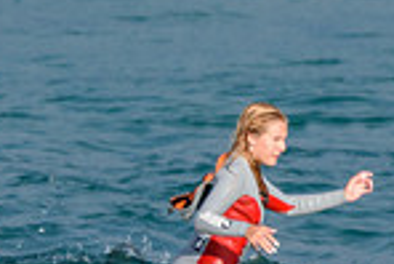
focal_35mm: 2233
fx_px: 24462
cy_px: 263
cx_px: 221
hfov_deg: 0.9
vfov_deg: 0.6
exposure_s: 1/2000
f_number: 5.6
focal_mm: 380
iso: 400
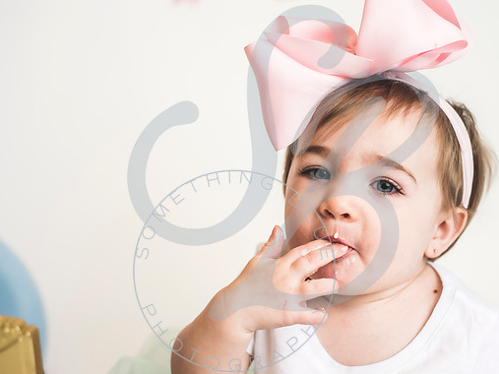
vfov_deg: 26.5
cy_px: 188
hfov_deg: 34.9
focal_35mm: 55
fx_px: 793
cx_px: 283
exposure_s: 1/160
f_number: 2.8
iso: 200
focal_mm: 50
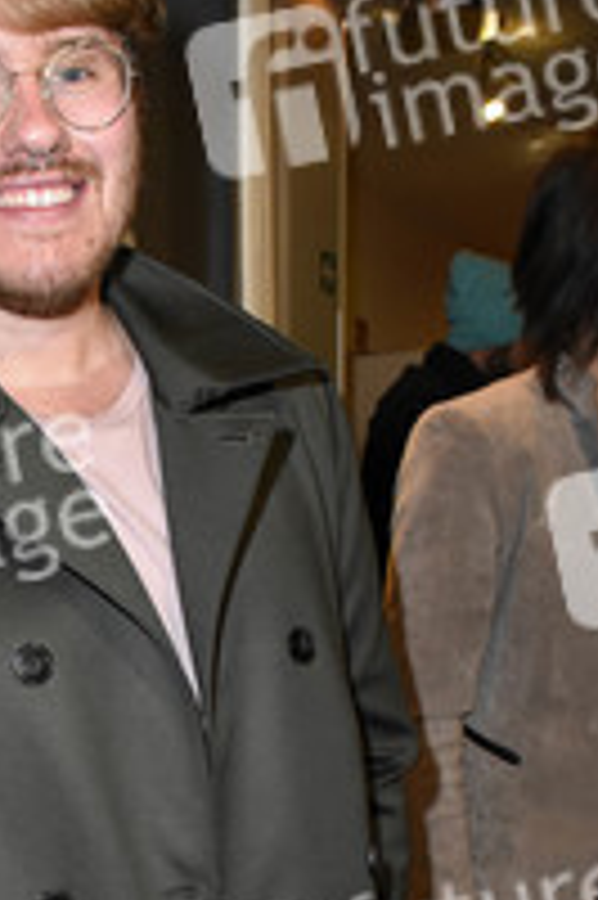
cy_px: 747
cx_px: 9
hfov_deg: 20.0
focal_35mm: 66
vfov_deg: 29.7
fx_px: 1647
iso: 3200
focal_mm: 22
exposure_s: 1/60
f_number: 6.3
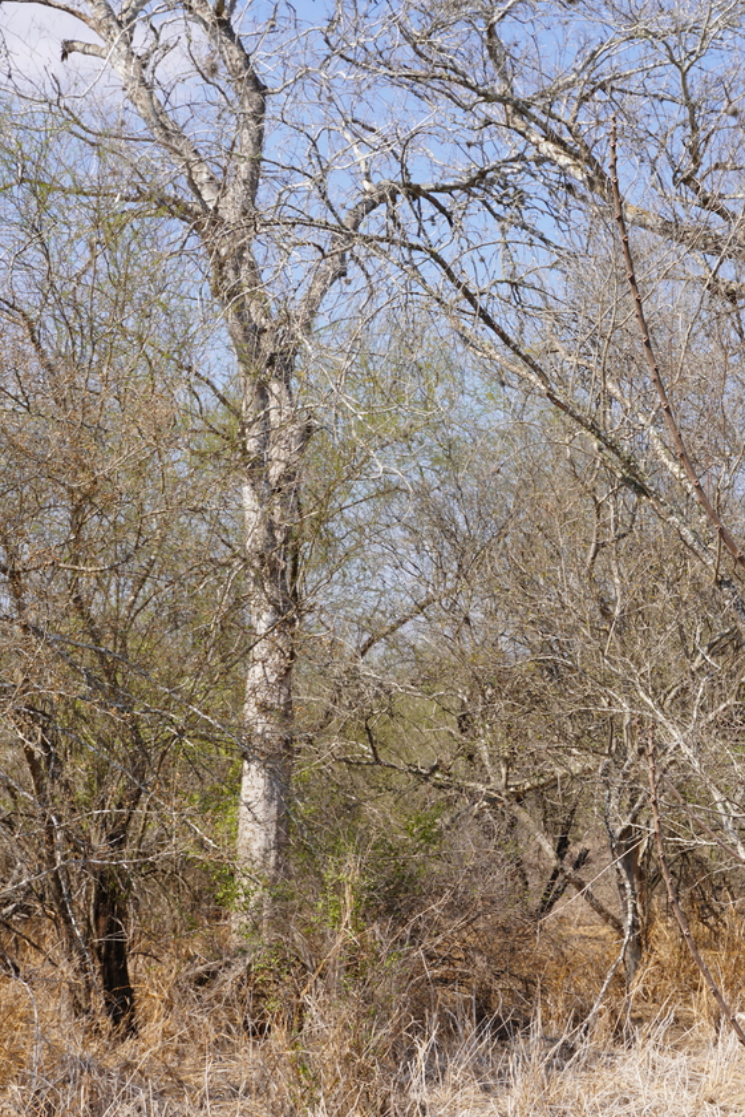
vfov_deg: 25.7
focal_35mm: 79
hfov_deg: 17.1
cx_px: 598
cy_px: 624
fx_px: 2451
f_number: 10
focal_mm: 41
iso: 100
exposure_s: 1/160
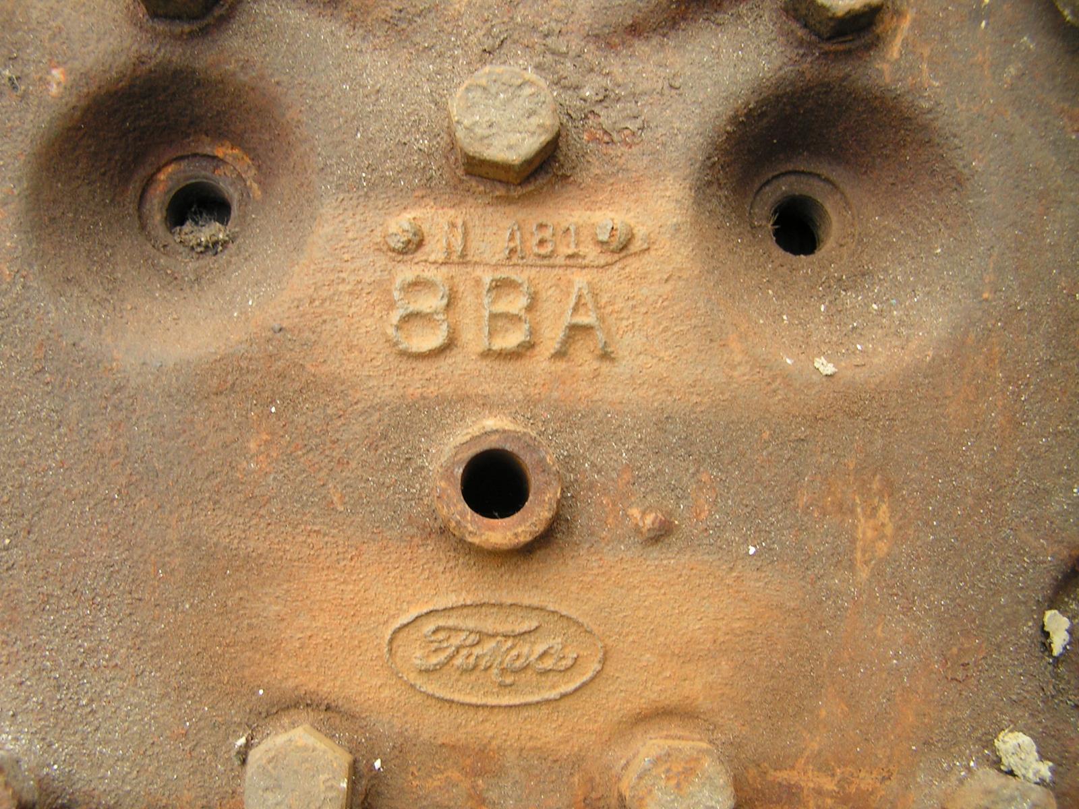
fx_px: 1184
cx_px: 540
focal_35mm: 38
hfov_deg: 49.0
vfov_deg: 37.7
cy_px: 404
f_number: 3.5
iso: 50
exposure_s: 1/50
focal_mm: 6.3
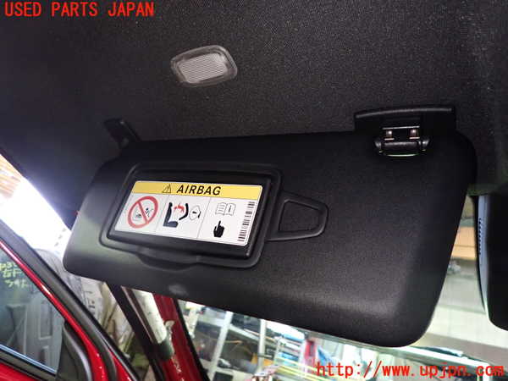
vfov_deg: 54.9
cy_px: 190
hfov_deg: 69.4
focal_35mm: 25
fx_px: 367
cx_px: 254
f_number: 2
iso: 800
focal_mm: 4.5
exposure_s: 1/25
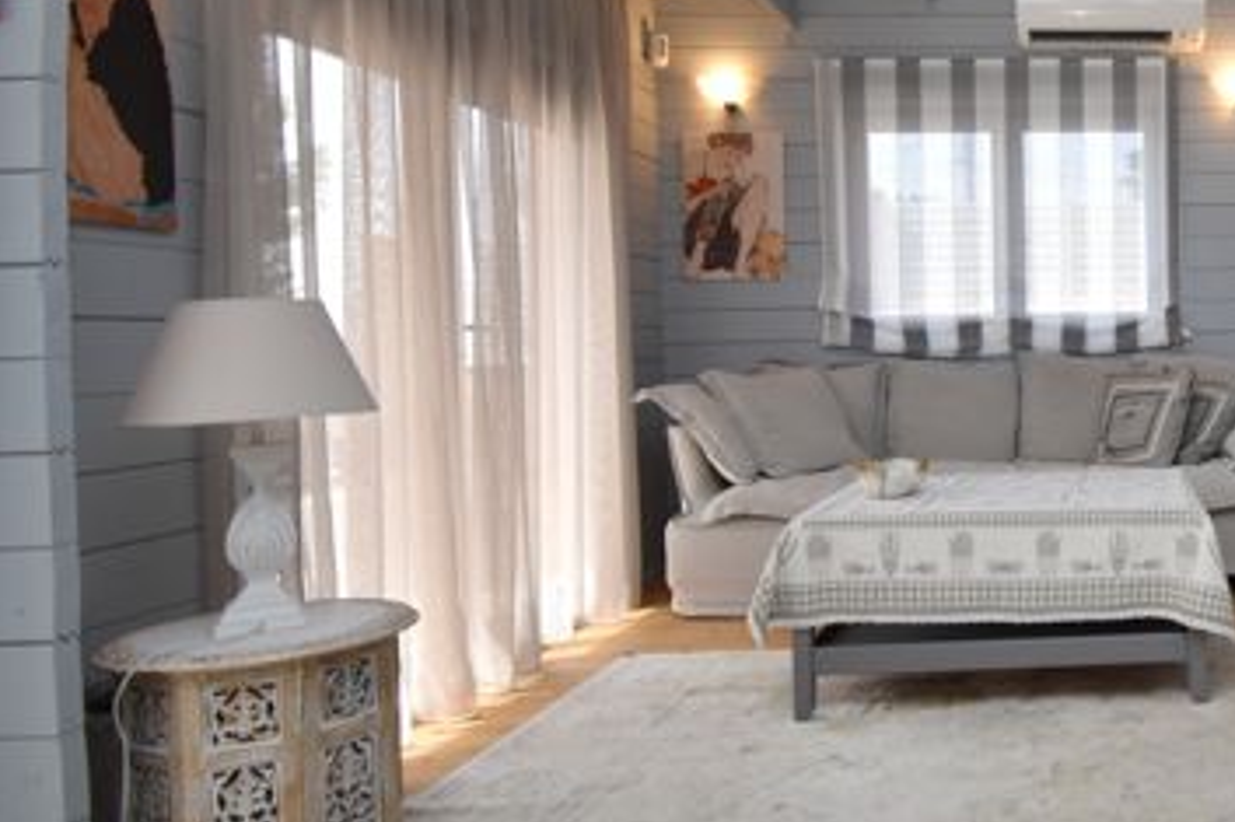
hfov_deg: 53.0
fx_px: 1029
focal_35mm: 30
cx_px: 1146
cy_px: 329
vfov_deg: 43.4
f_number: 4.5
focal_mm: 10
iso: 450
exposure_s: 1/250
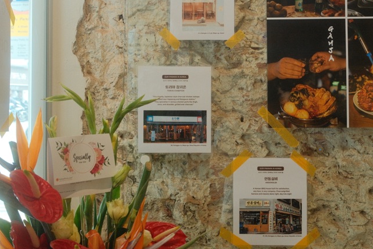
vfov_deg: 22.5
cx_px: 246
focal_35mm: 60
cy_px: 80
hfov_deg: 33.1
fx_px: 622
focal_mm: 21.2
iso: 1250
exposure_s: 1/60
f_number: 5
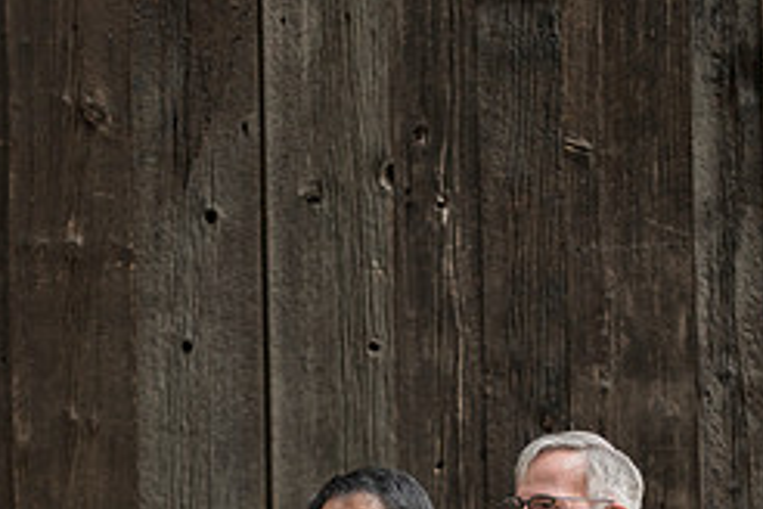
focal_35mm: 238
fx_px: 5044
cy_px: 646
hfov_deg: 8.7
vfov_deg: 5.7
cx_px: 400
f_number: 3.2
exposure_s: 1/250
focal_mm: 130
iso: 800
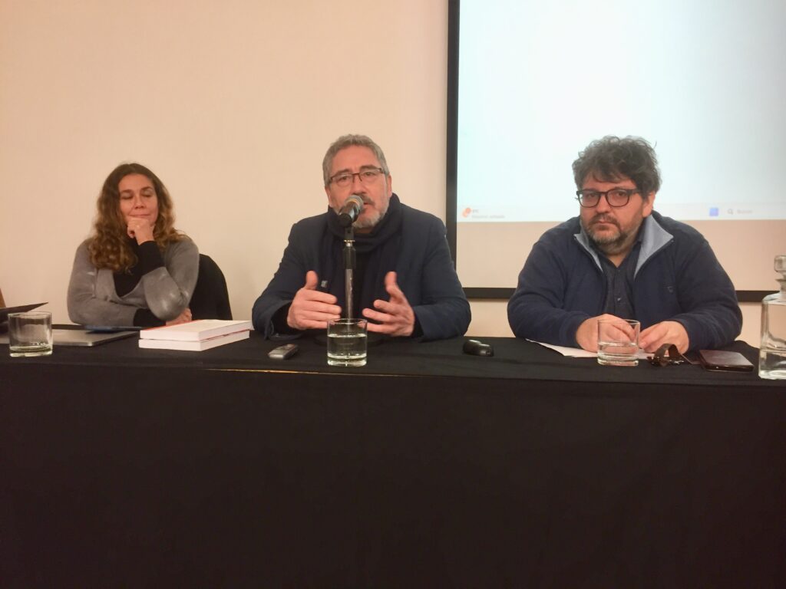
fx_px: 658
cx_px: 393
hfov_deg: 61.7
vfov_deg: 48.2
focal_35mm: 29
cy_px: 294
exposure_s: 1/33
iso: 160
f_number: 2.2
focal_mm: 4.15
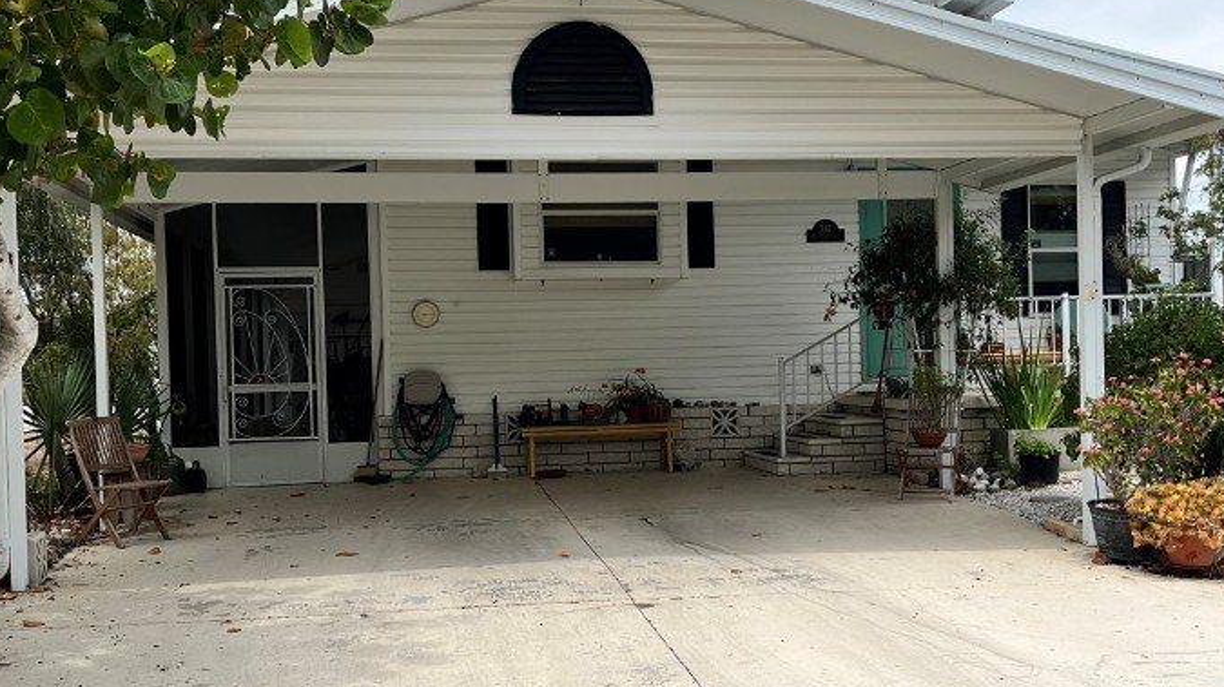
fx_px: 1395
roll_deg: +0.6
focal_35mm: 43
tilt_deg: -2.7
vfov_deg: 27.7
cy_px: 382
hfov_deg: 47.4
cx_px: 620
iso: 50
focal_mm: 5.1
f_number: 1.6
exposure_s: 1/4651
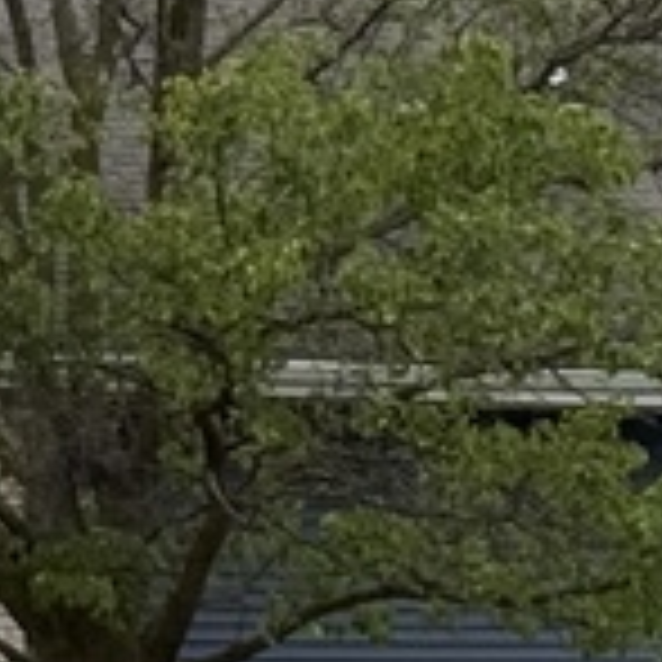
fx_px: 9001
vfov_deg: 4.2
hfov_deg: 4.2
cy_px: 558
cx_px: 1238
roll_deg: +0.2
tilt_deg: +0.9
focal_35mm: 416
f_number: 1.78
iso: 64
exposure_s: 1/601
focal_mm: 6.76
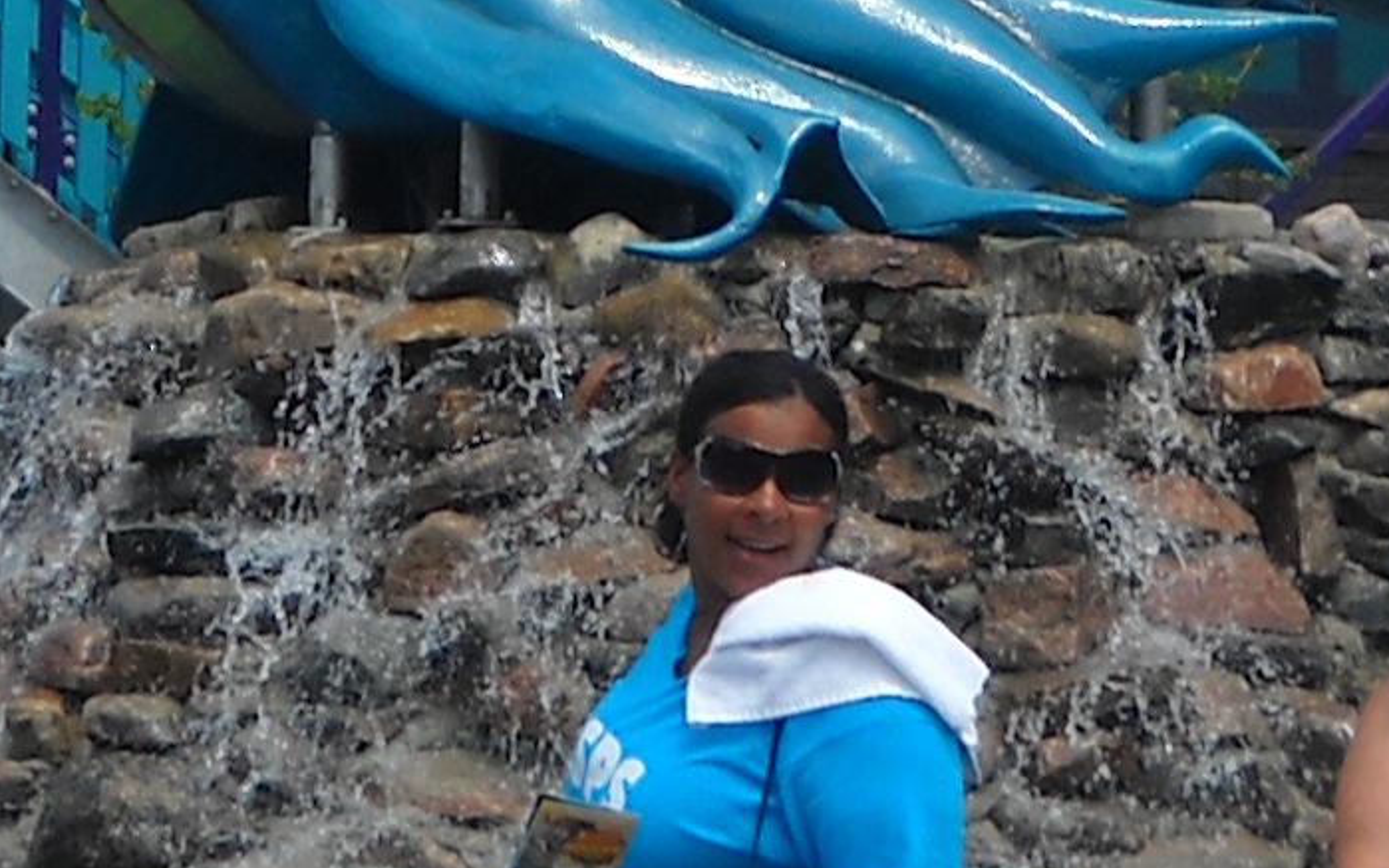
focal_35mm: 203
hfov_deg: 10.3
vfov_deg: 6.4
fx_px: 7685
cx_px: 425
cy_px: -495
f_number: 5.5
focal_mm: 6.72
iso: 64
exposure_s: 1/192
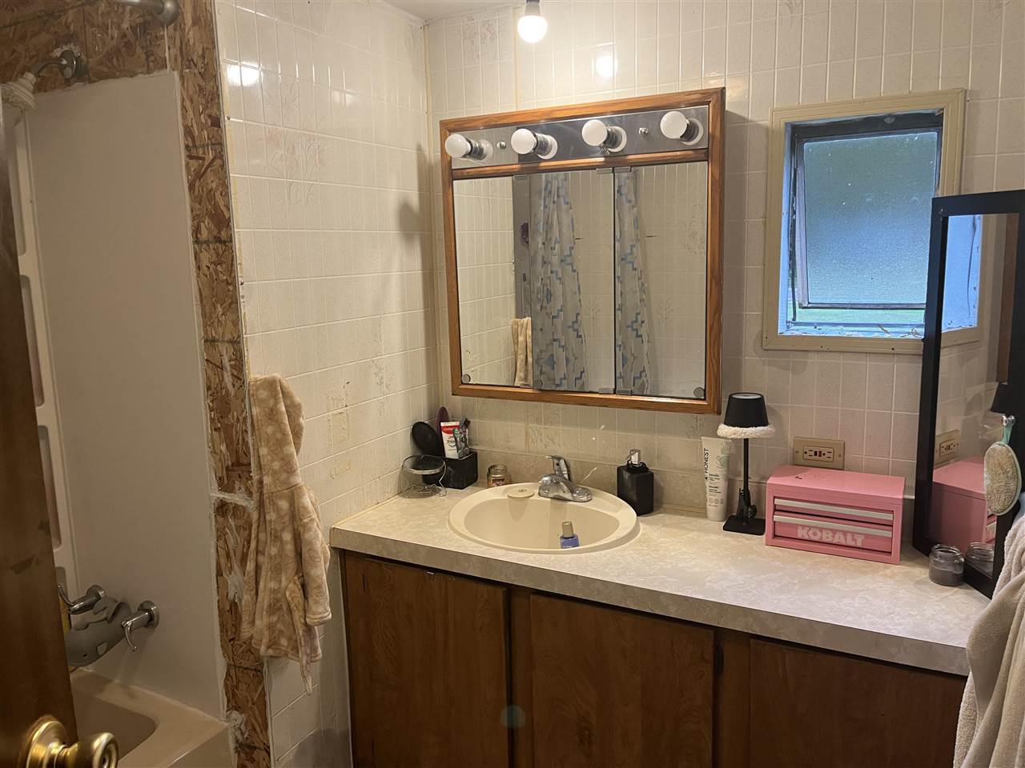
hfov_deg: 67.3
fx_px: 770
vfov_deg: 53.1
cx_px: 512
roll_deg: +1.6
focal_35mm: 26
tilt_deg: -10.1
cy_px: 384
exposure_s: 1/60
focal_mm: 5.1
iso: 100
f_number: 1.6
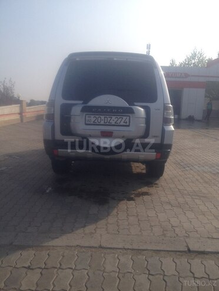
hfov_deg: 40.7
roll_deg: -1.4
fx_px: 295
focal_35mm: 35
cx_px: 110
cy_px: 146
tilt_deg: -11.8
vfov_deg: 52.6
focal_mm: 4.28
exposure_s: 1/1783
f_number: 2.4
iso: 50
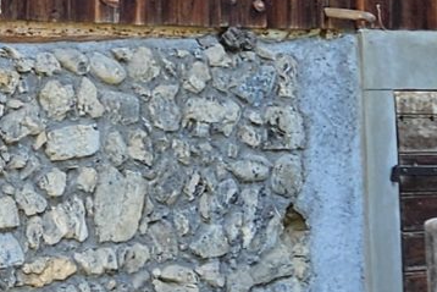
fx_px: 2076
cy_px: -148
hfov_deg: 11.2
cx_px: -354
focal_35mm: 171
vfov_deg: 7.9
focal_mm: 5.4
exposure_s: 1/446
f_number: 1.8
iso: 25
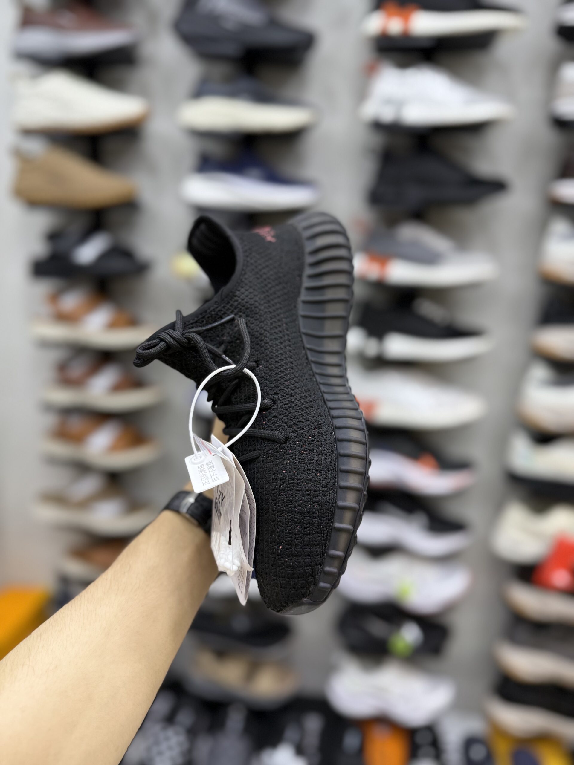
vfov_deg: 71.6
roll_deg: -1.0
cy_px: 382
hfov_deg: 56.8
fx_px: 531
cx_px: 287
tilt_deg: -11.7
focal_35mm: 24
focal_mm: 6.76
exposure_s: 1/96
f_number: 1.78
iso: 80
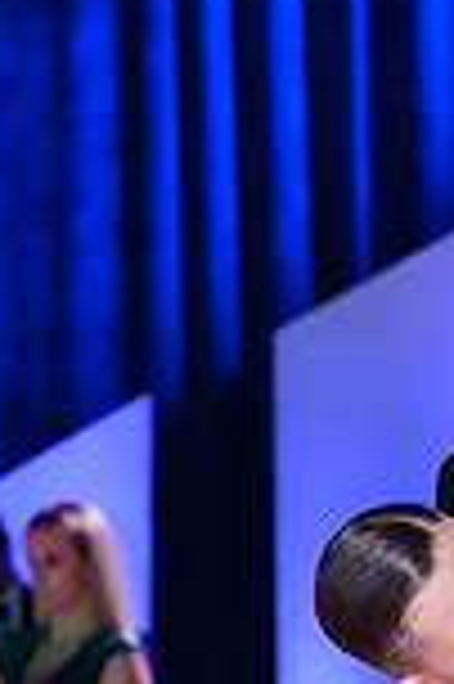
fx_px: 7166
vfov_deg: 5.4
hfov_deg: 3.6
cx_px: 609
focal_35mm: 378
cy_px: 1130
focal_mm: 99
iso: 3200
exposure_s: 1/250
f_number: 4.5
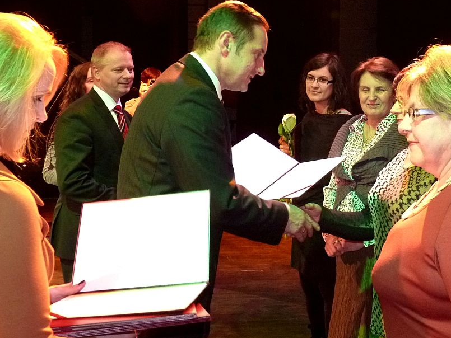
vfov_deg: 35.1
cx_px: 271
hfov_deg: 45.5
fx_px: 534
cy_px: 157
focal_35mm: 41
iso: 400
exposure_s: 1/30
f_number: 3
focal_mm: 5.9
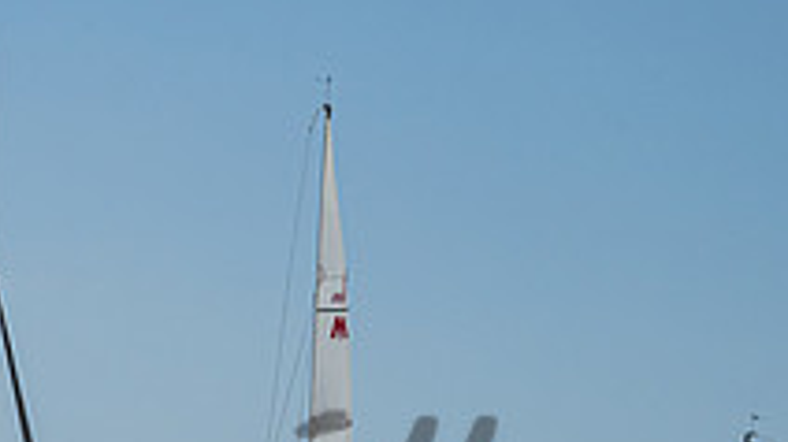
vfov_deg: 4.1
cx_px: -98
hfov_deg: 7.3
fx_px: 6140
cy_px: 649
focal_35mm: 294
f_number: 6.3
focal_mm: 95
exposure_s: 1/5000
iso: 500
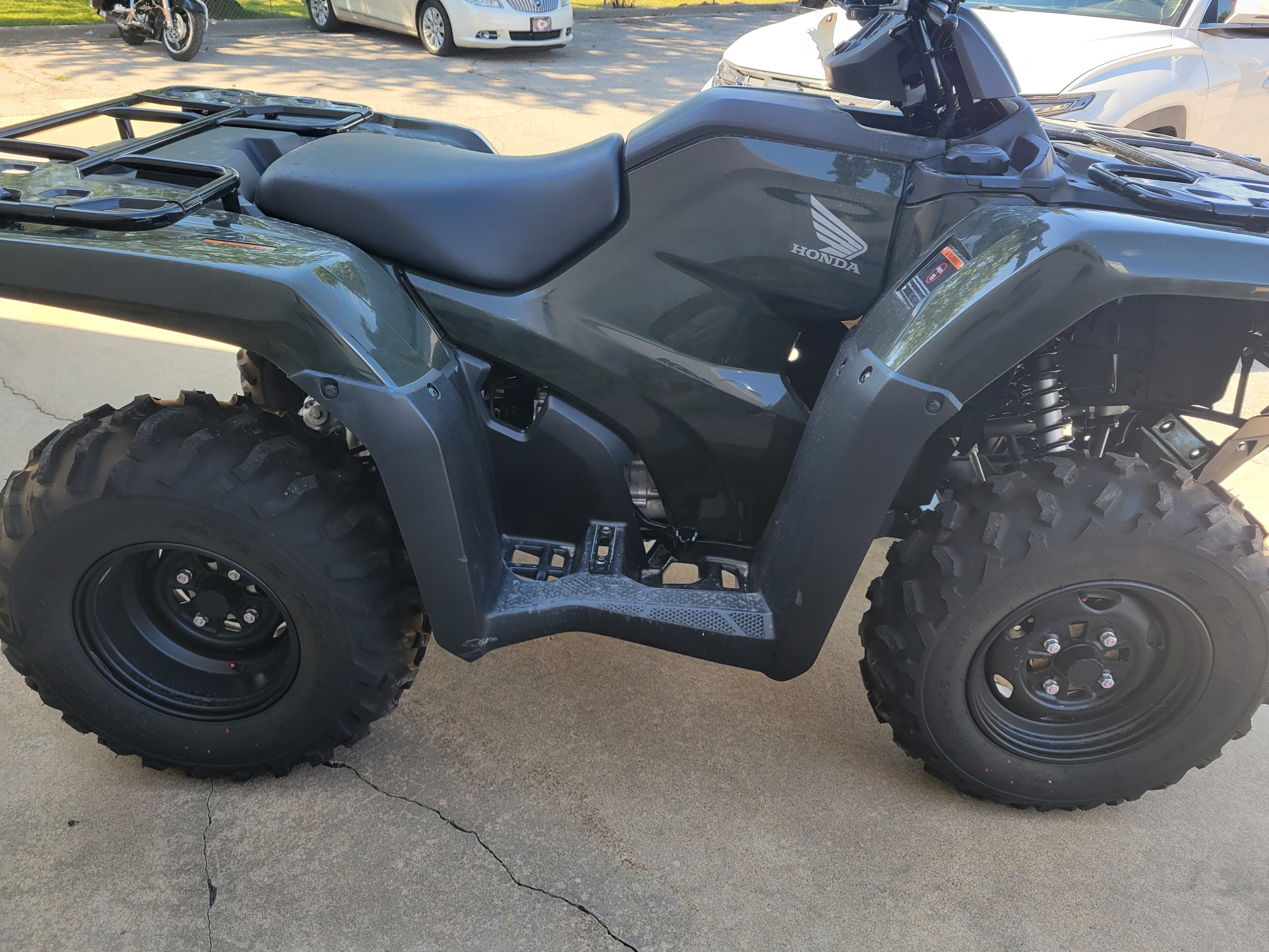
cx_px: 634
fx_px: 953
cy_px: 476
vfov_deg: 53.1
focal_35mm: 26
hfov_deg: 67.3
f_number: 1.8
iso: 40
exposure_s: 1/180
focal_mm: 5.4
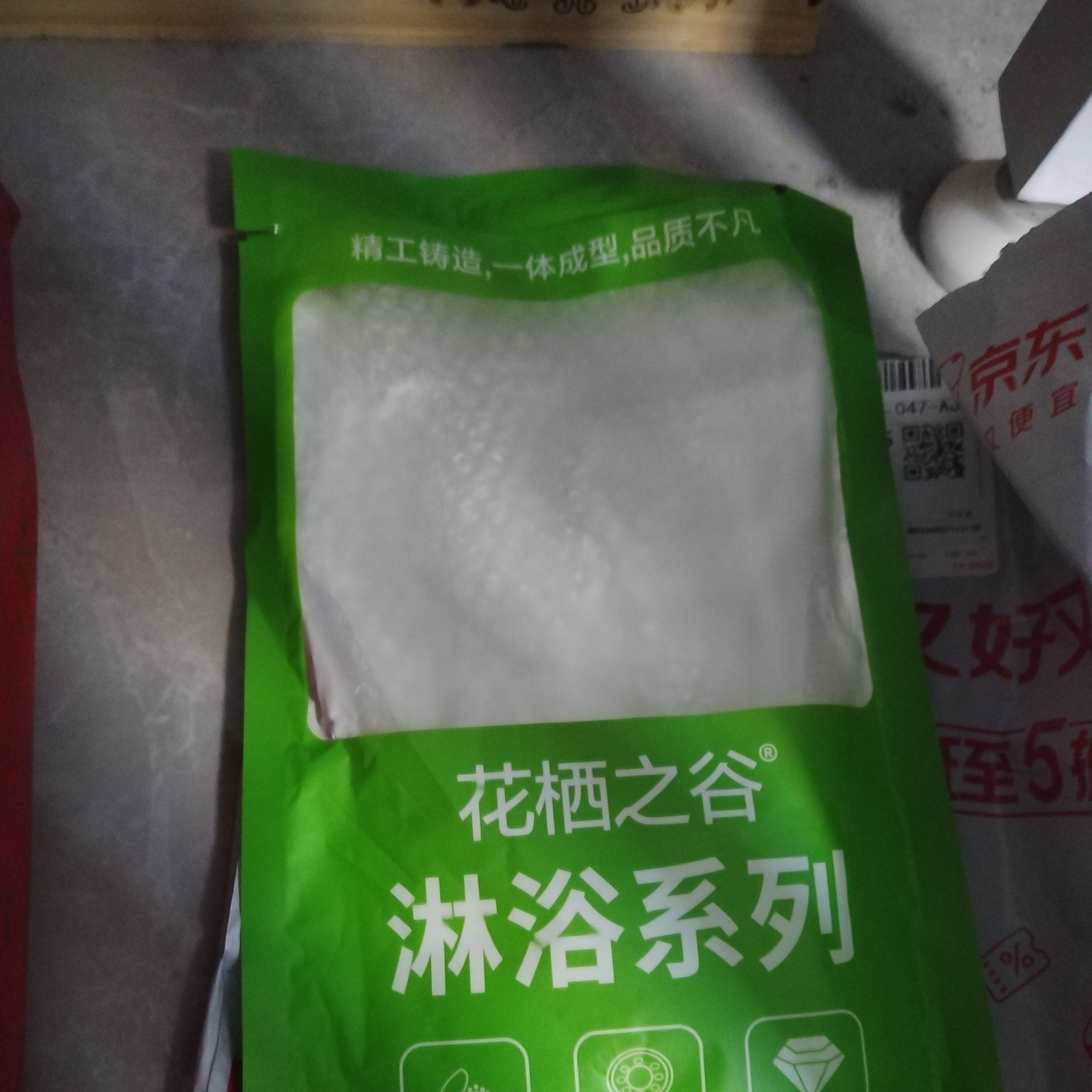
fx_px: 1106
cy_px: 709
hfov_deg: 52.5
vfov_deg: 51.7
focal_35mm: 31
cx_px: 546
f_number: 1.8
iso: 3077
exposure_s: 1/16.7
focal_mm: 4.75
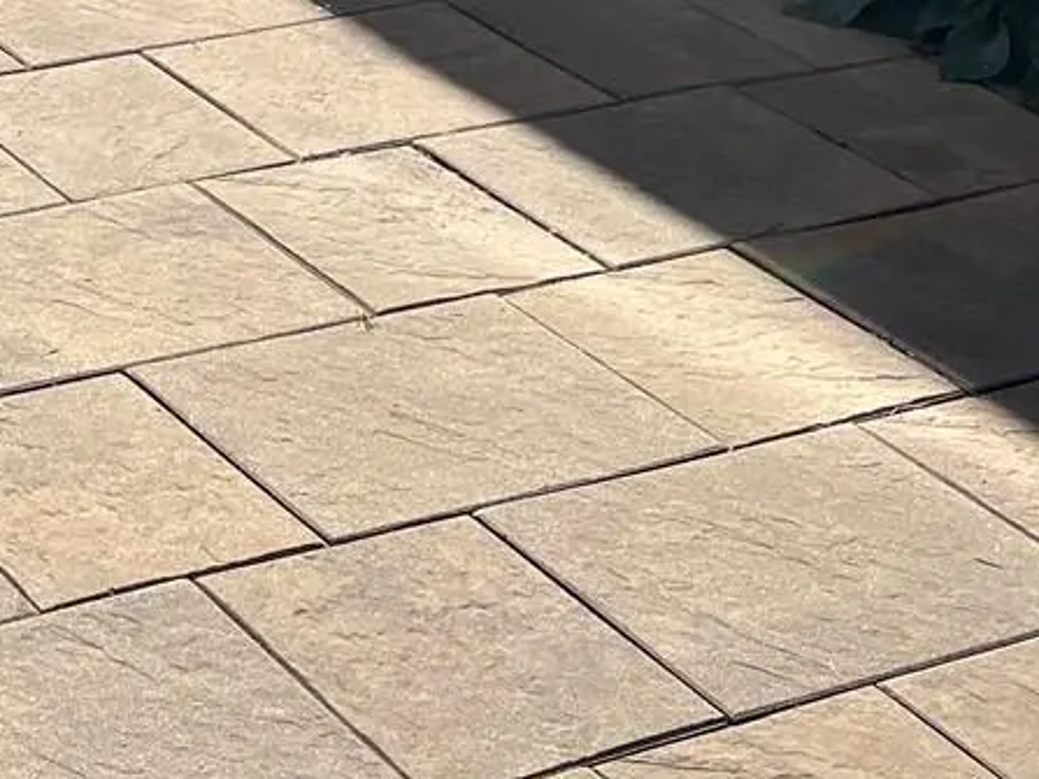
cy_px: -539
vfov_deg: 14.3
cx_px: -760
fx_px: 2791
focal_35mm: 93
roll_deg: +0.4
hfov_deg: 17.6
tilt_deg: -14.9
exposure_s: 1/2632
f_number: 1.6
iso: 50
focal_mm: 5.1
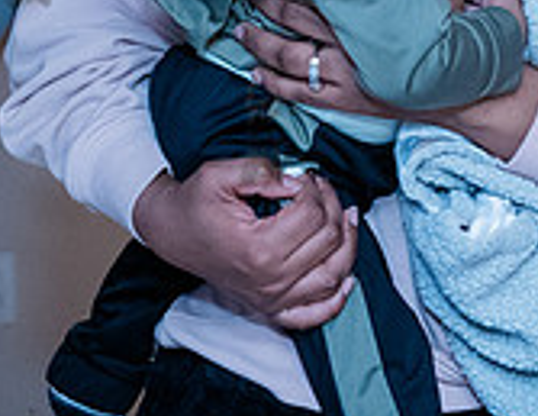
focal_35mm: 138
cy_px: -56
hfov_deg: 13.9
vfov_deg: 10.8
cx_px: 576
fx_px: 2168
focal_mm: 35
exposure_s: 1/320
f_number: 3.5
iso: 6400
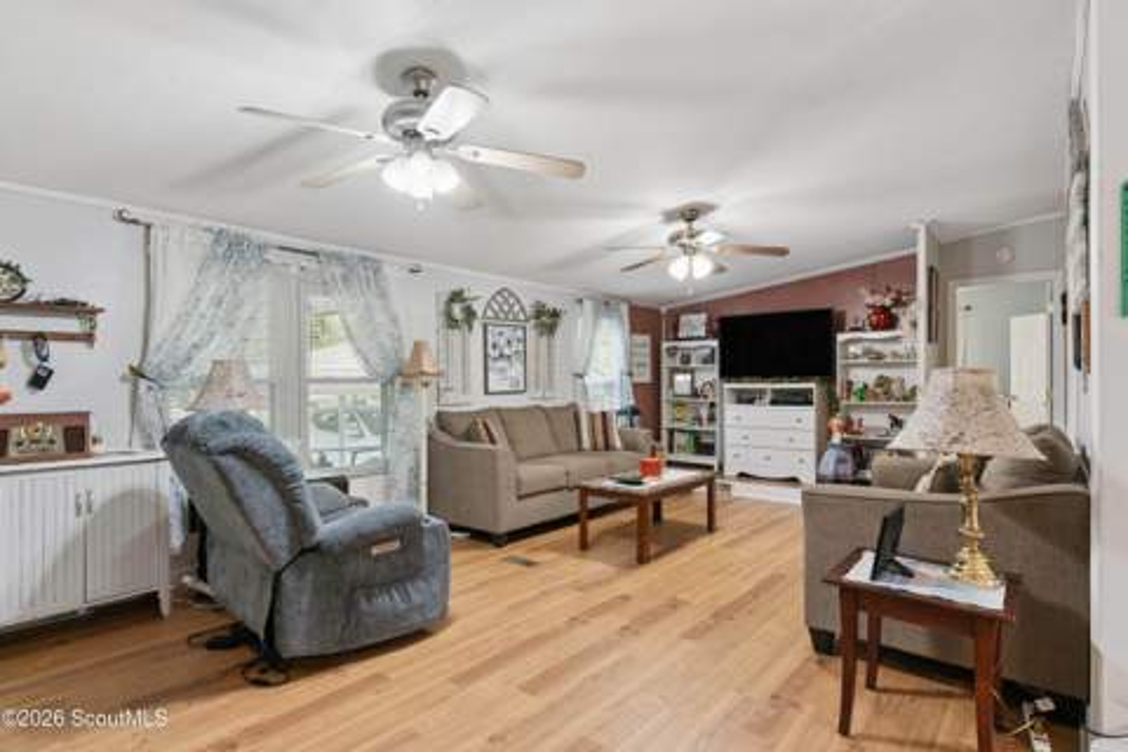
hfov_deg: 86.9
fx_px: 595
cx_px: 564
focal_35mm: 19
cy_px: 376
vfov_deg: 64.6
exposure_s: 1/6
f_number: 8
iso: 250
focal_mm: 19
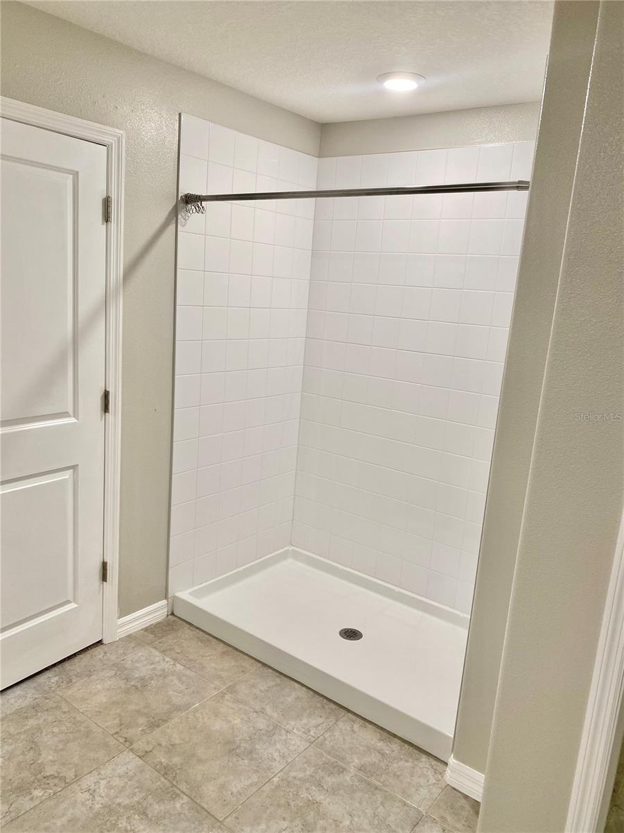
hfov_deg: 53.1
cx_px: 312
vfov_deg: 67.3
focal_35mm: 26
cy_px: 416
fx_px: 625
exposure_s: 1/60
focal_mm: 4.25
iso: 80
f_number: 1.8
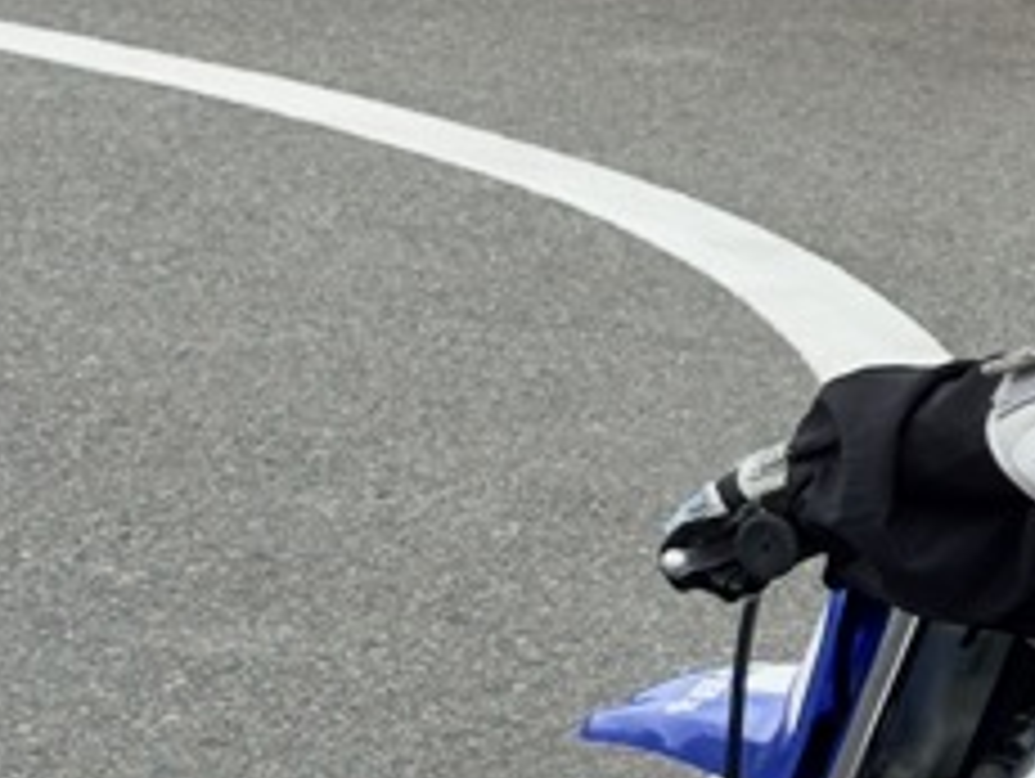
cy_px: 427
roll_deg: -1.1
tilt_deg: -8.9
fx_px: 7483
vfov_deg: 6.0
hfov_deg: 7.6
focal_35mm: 250
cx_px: 1962
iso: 80
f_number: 1.78
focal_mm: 6.76
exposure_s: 1/2494
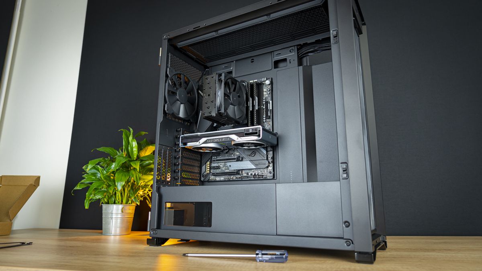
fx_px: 321
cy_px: 136
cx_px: 241
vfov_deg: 45.8
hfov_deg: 73.7
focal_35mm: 25
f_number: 2.8
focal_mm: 16
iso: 100
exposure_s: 1/8
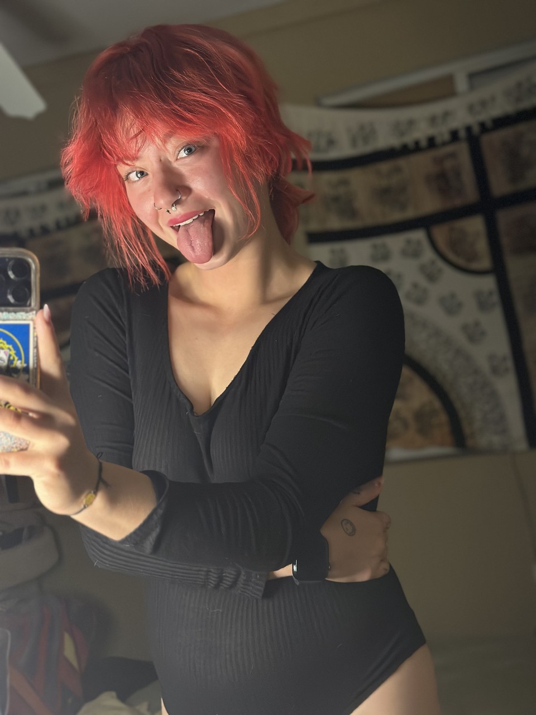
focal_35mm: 48
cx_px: 268
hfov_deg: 30.3
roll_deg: +8.9
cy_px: 358
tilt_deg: -10.2
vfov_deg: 39.7
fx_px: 991
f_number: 1.78
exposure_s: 1/40
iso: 640
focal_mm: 6.86
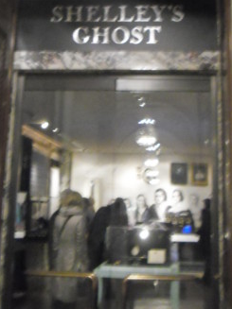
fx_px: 590
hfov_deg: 22.2
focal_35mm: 66
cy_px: 60
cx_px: 134
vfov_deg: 28.7
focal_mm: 4.9
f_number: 3.2
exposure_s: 1/8
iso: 800
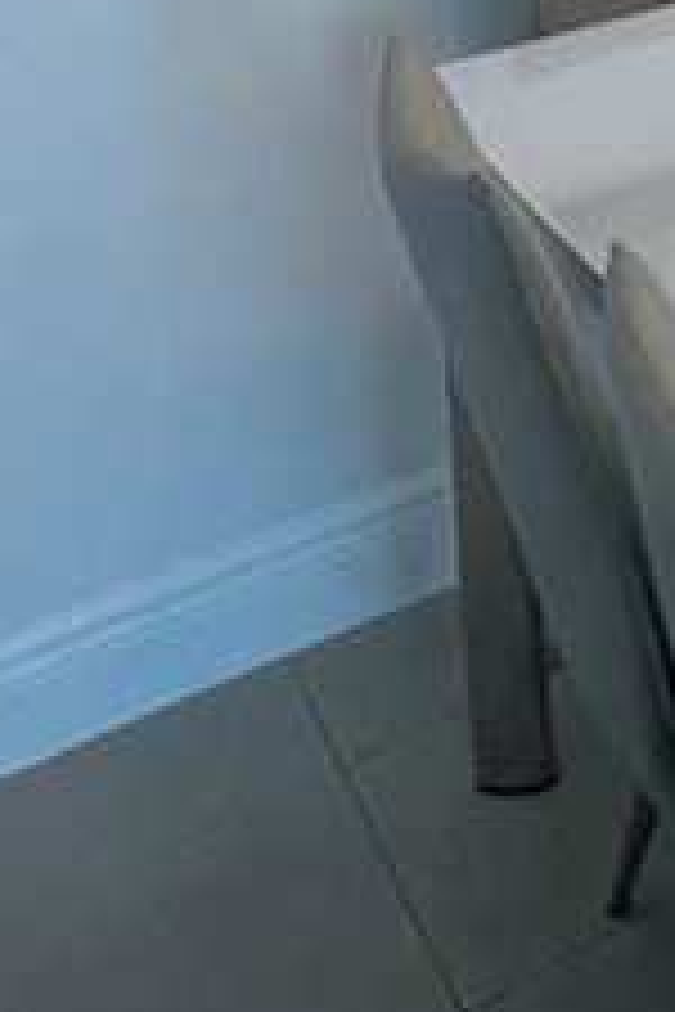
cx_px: 1404
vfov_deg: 25.5
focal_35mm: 64
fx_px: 1800
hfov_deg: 15.9
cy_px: -409
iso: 80
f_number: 1.8
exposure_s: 1/120
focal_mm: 1.57
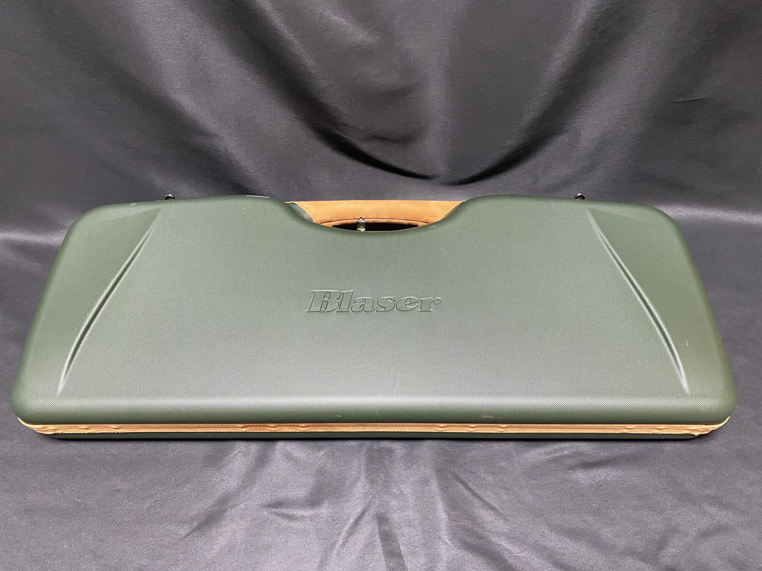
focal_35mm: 26
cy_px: 286
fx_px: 572
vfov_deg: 53.1
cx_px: 381
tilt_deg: -56.4
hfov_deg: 67.3
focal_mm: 4.25
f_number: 1.8
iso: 400
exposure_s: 1/60
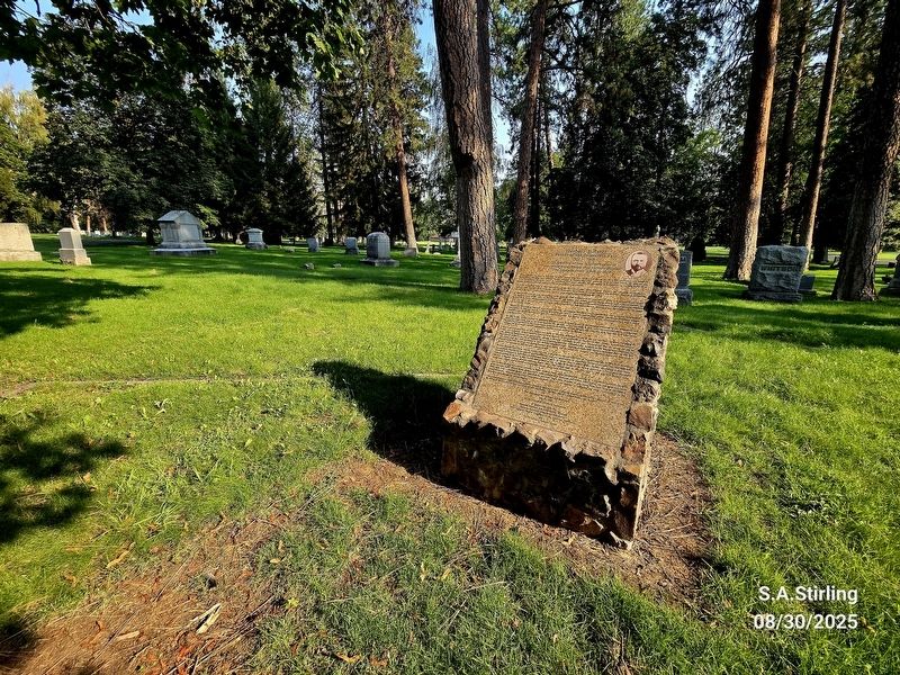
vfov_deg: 89.9
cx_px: 450
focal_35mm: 13
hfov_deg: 106.2
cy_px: 338
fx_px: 338
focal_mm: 2.2
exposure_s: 1/556
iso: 50
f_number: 2.2
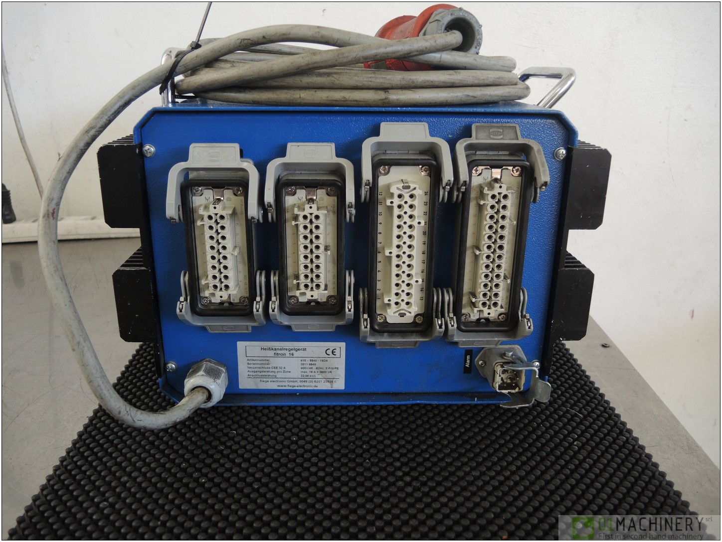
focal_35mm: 28
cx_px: 361
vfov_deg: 49.8
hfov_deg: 63.4
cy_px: 271
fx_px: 584
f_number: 2
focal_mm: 6
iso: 125
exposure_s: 1/30
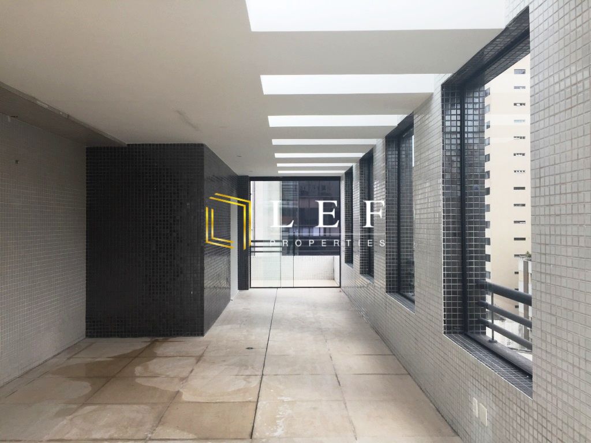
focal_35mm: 29
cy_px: 222
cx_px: 296
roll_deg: -0.1
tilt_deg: -0.2
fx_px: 495
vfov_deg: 48.2
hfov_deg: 61.7
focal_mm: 4.15
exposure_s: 1/557
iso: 32
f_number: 2.2
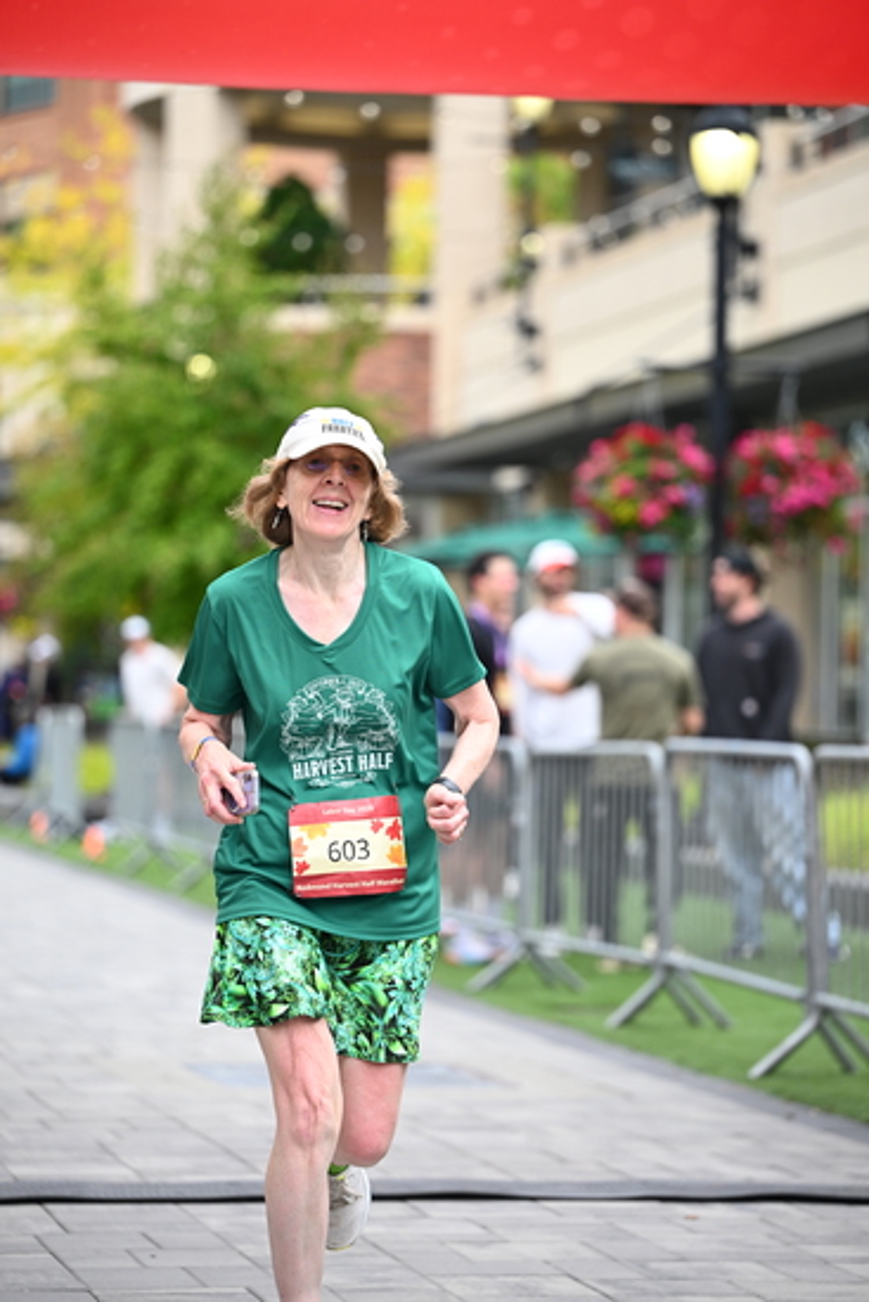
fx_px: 4161
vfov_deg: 17.8
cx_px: 434
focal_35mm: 115
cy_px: 651
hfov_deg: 11.9
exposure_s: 1/1600
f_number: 2.8
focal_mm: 115
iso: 640
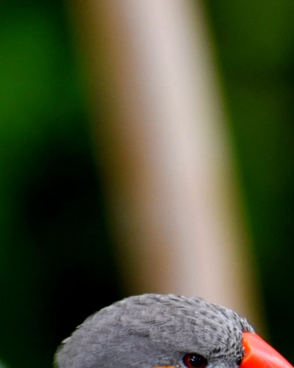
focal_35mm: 1559
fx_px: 16962
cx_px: 333
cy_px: 243
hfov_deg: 1.0
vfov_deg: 1.2
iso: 800
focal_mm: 240
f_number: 6
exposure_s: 1/160
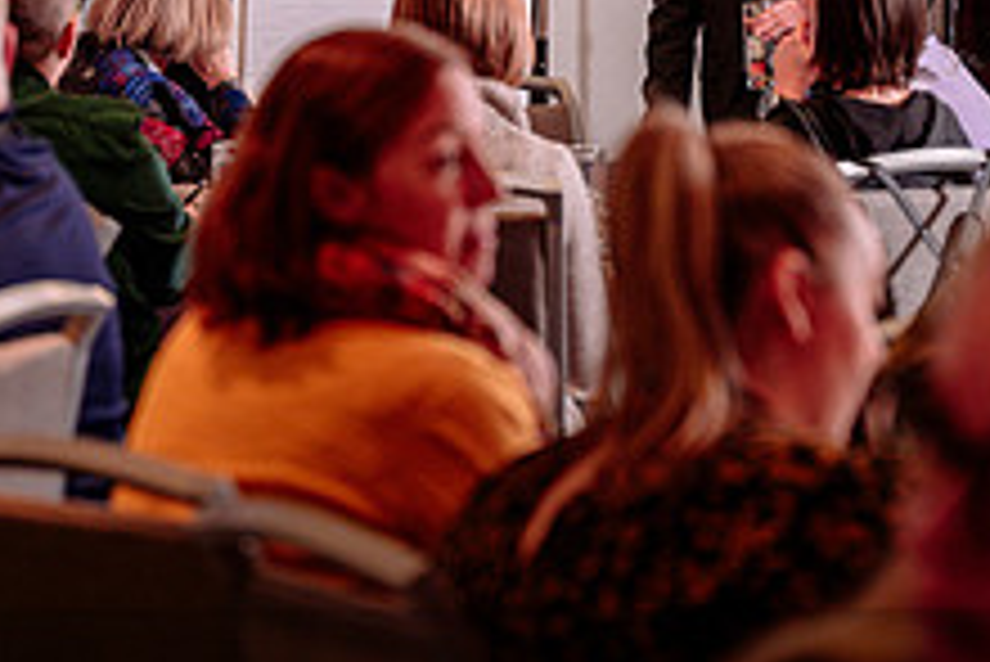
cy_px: 60
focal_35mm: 202
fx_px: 5558
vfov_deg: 6.8
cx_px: 377
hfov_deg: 10.2
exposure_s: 1/125
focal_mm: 70
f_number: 2.8
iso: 400
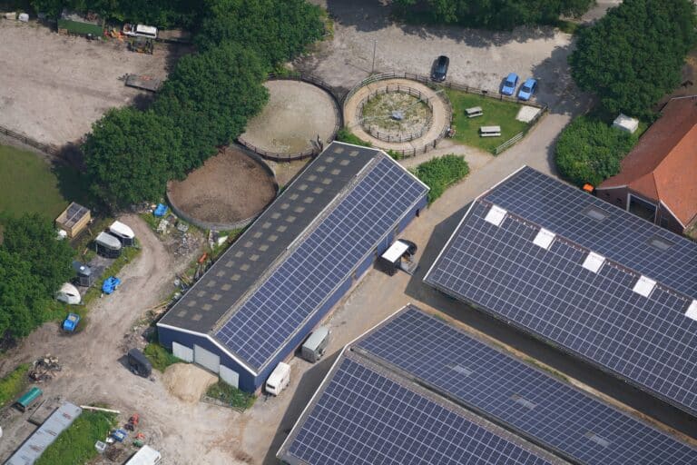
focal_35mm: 200
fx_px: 3872
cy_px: 232
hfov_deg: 10.3
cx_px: 348
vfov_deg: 6.9
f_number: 4
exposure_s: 1/2000
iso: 200
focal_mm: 200
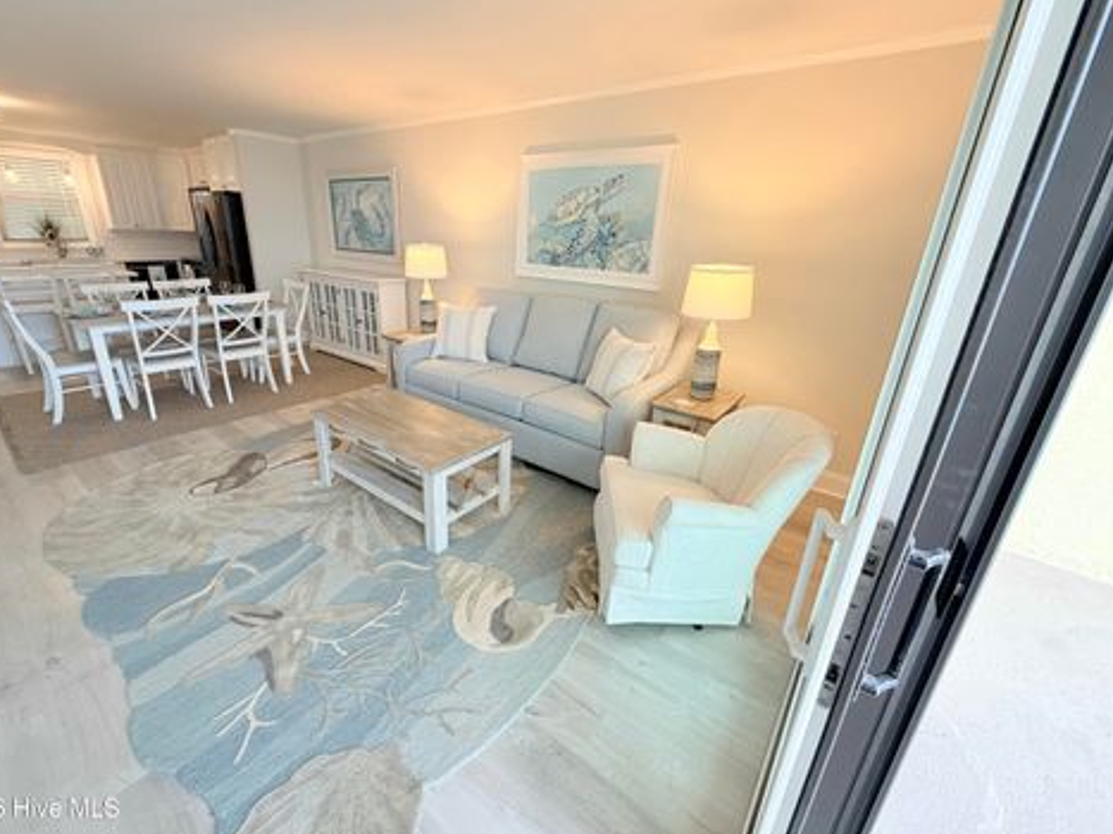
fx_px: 482
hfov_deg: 98.1
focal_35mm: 15
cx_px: 524
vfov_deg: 81.7
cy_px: 402
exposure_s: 1/120
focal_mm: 2.22
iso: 250
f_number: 2.2
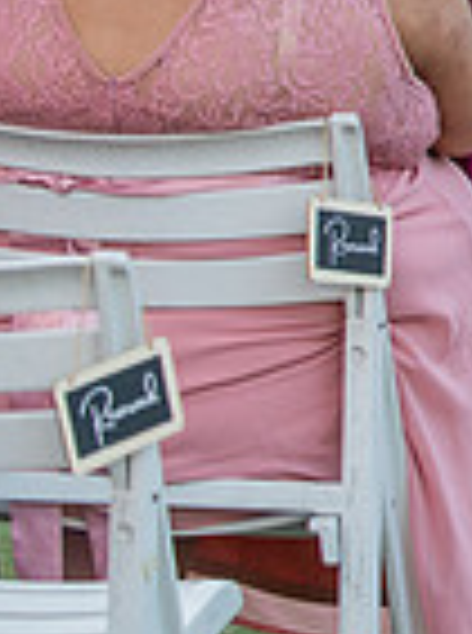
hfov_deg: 4.0
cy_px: 92
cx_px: 1277
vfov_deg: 5.6
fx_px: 6520
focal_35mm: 357
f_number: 4
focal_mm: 90
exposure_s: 1/320
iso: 800
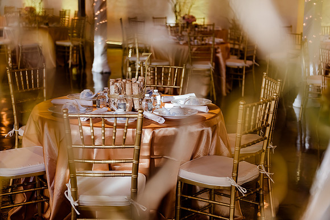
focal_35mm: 63
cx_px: 168
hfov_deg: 31.9
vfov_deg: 21.6
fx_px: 577
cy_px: 109
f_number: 2.8
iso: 640
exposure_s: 1/160
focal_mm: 60
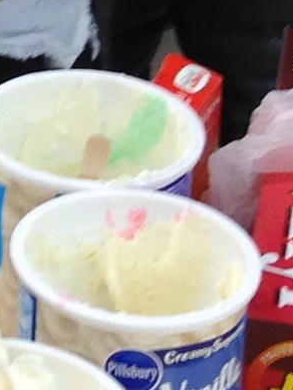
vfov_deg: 7.0
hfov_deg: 5.1
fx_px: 3124
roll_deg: +1.9
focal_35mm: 277
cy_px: -236
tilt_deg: -26.5
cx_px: -567
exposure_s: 1/40
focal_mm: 4.12
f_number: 2.4
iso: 64
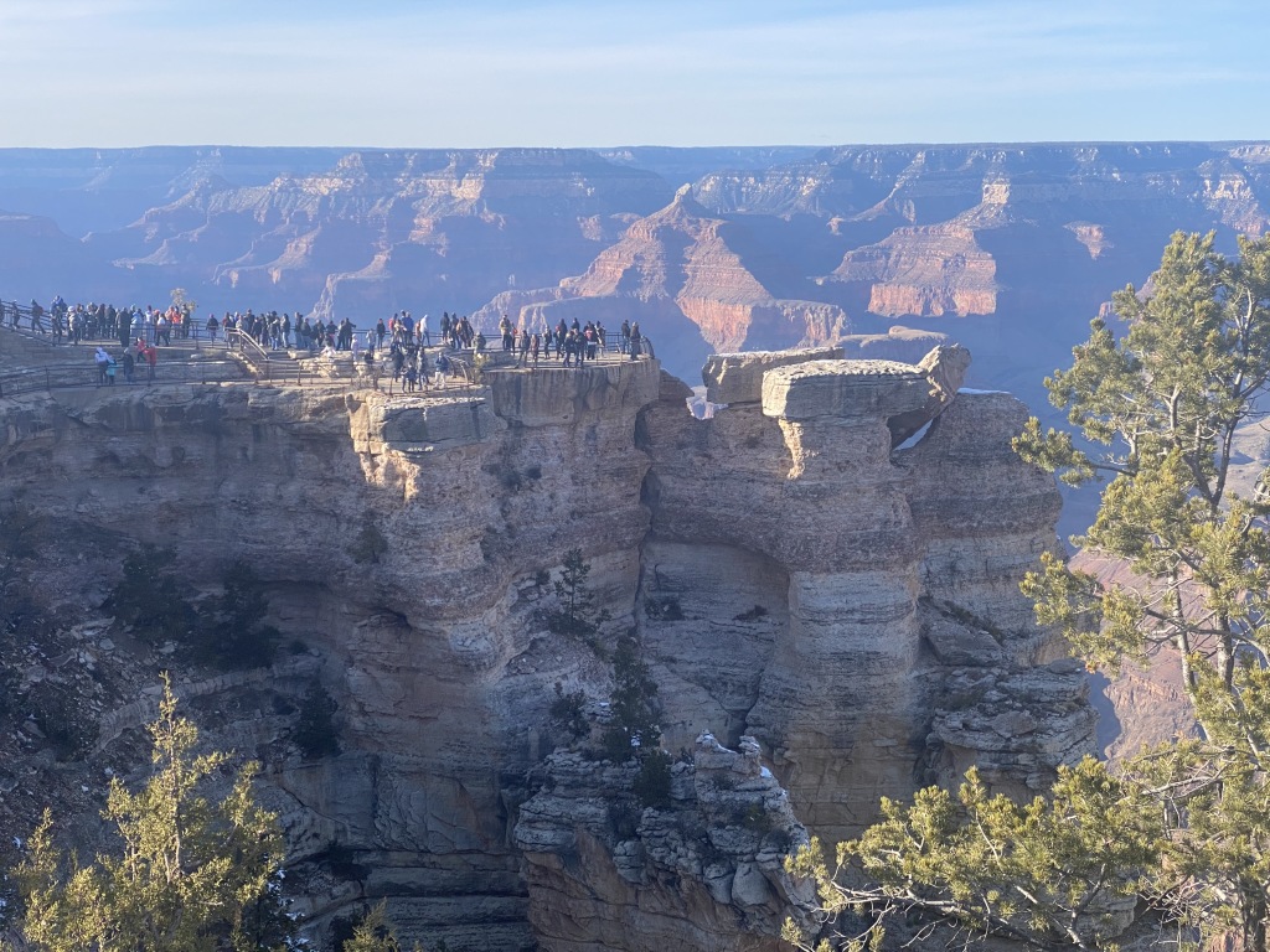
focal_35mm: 52
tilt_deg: -9.1
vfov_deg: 28.0
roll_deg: -1.1
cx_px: 635
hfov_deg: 36.8
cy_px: 476
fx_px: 1908
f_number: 2
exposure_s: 1/841
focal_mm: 6
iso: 20
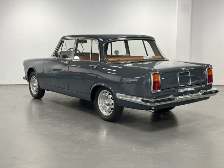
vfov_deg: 30.3
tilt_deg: -8.8
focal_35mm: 48
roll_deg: -0.5
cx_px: 112
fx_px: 311
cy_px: 84
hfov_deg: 39.7
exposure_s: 1/50
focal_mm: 6.86
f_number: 1.78
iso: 100
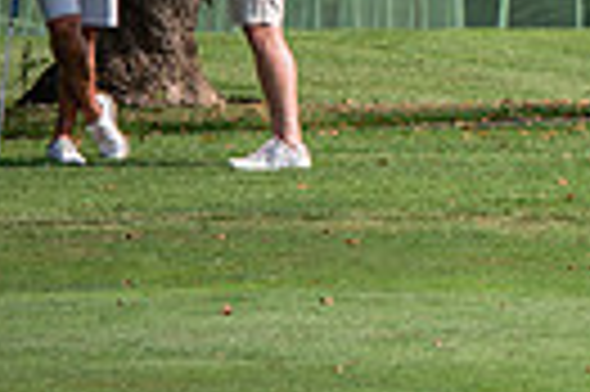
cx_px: 1207
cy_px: -74
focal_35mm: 709
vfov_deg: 1.9
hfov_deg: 2.9
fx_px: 11605
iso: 80
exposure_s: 1/800
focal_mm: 160
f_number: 4
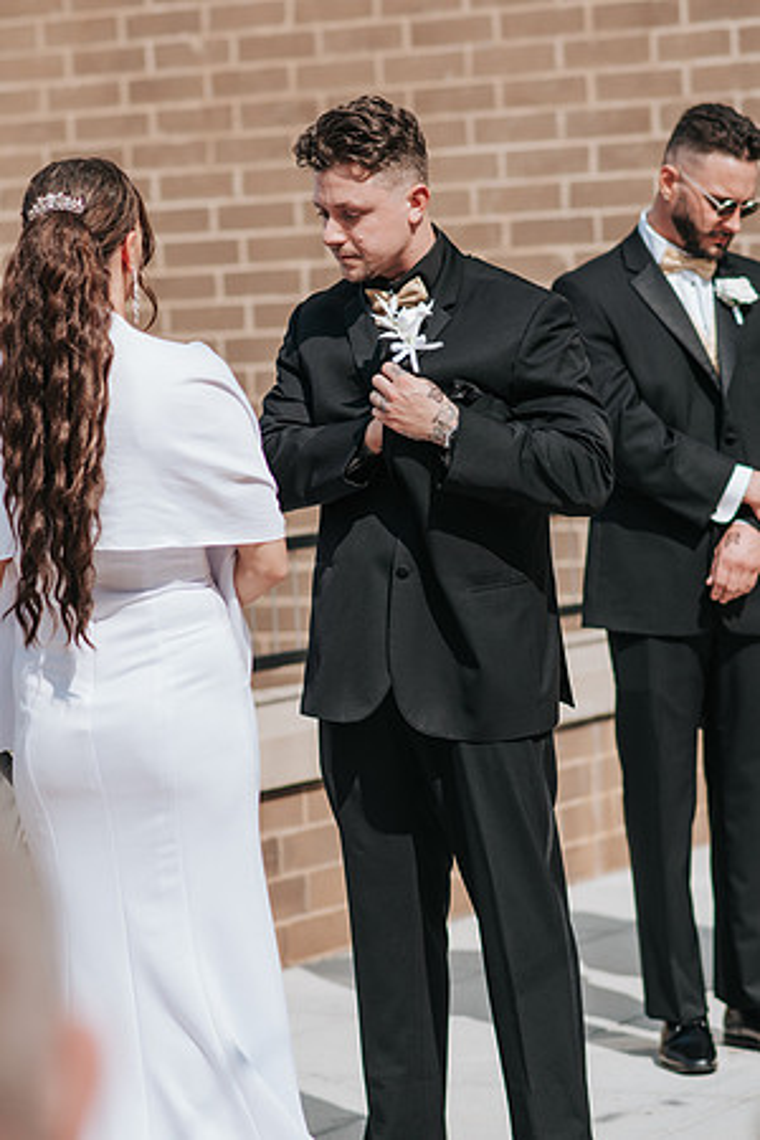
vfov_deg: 16.1
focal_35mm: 128
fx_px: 4037
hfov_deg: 10.8
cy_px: 570
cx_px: 380
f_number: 2.8
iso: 100
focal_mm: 85
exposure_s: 1/2000
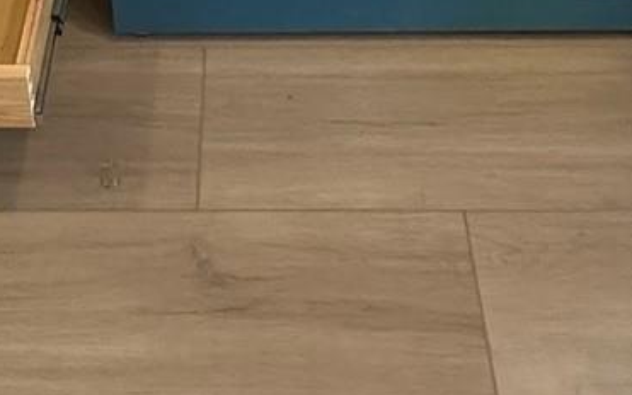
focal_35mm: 64
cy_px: -441
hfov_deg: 31.8
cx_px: 235
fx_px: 1103
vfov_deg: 15.4
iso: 320
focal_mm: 2.22
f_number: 2.2
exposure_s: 1/120
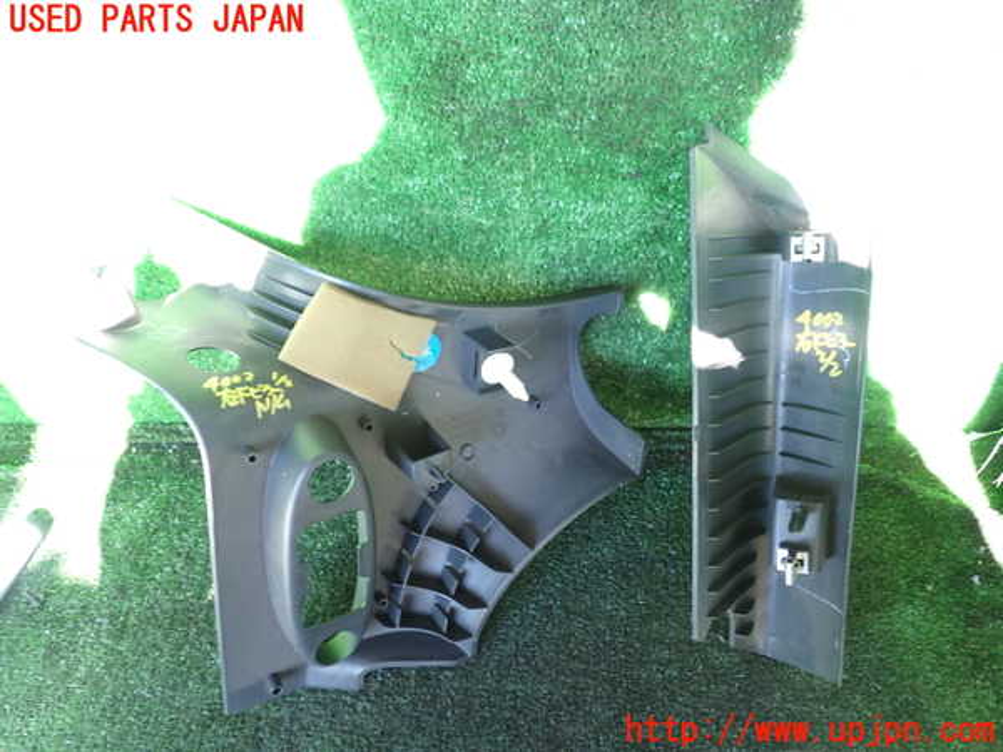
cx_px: 502
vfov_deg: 46.8
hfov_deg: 60.0
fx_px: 869
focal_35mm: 30
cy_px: 376
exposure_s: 1/50
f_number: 2.3
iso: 200
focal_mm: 5.4
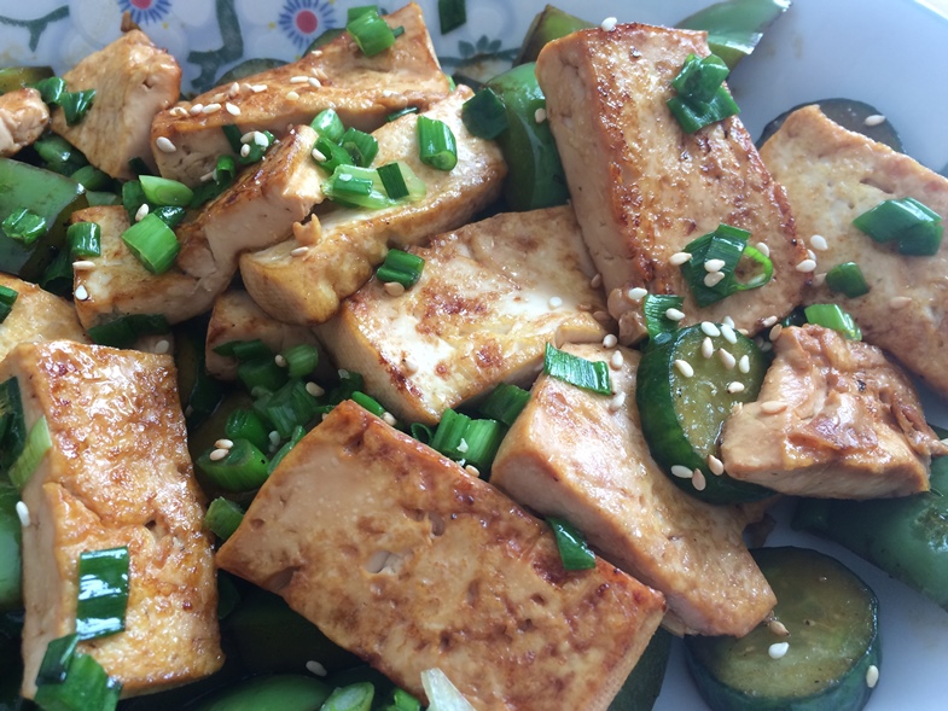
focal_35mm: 29
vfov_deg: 48.2
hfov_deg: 61.7
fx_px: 794
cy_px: 356
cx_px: 474
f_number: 2.2
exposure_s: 1/40
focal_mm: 4.15
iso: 40
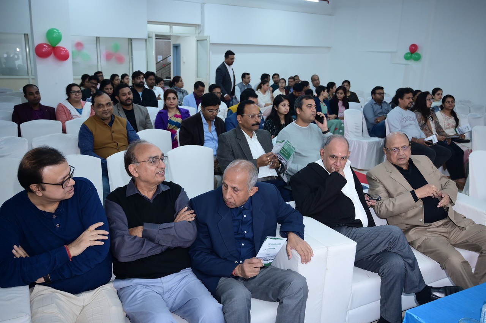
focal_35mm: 31
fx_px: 418
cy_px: 162
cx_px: 243
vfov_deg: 42.3
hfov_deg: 60.3
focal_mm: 31
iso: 1600
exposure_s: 1/160
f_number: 4
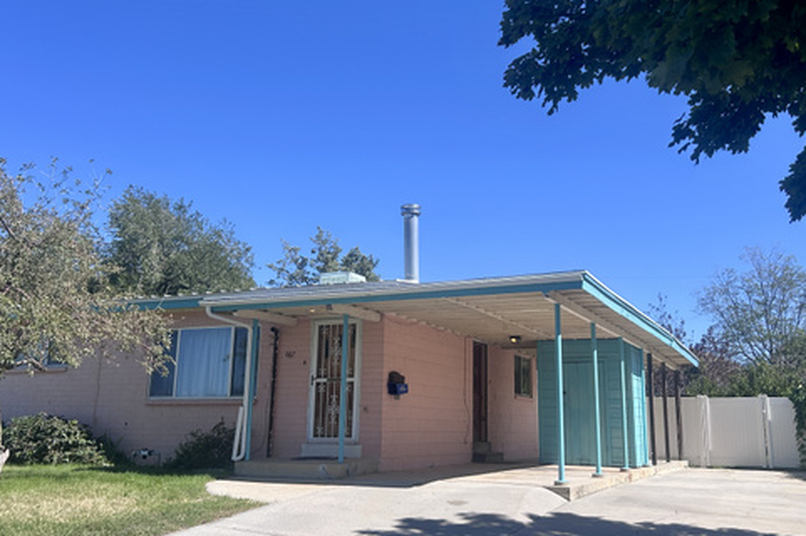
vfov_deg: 36.8
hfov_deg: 53.1
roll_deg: -0.5
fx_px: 805
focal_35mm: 36
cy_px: 246
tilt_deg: +12.1
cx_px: 427
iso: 50
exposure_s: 1/3257
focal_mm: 5.7
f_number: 1.5
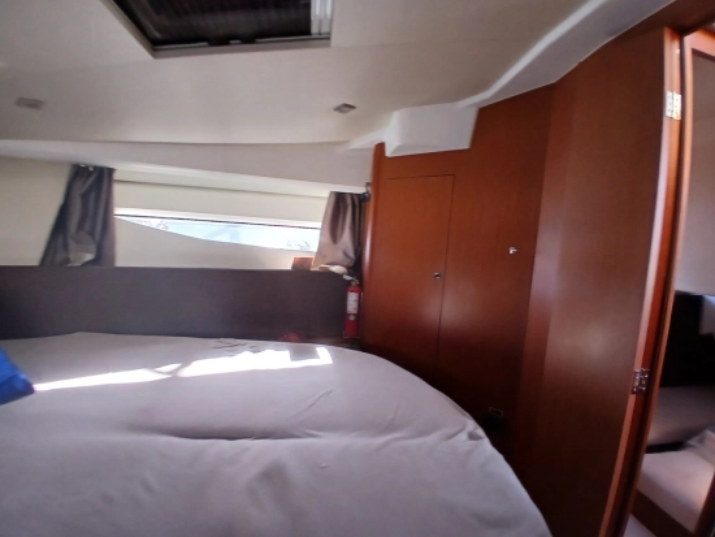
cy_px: 268
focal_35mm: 17
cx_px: 358
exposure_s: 1/50
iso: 100
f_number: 2.2
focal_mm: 1.4
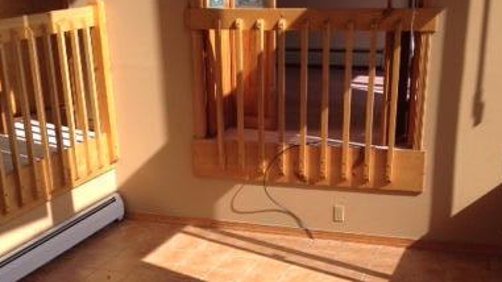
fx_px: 852
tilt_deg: -23.3
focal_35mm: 64
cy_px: 270
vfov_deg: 18.4
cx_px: 254
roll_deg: +0.8
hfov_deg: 32.8
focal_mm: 4.28
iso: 50
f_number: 2.4
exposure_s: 1/789
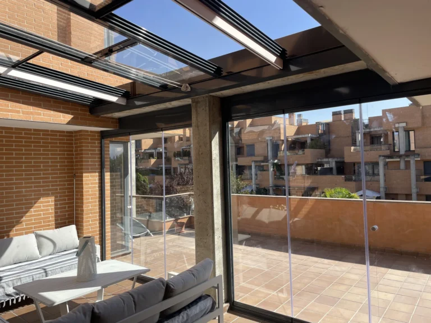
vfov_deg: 53.1
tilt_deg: +1.9
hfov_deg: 67.3
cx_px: 216
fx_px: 324
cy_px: 162
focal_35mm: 26
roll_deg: +1.6
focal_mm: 4.2
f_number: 1.6
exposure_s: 1/2020
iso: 32
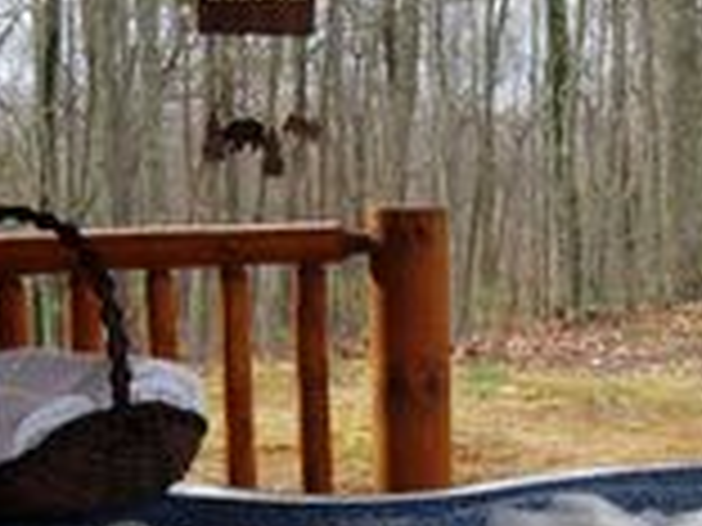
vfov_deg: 15.1
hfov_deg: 20.1
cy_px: 459
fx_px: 1967
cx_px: 486
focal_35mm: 97
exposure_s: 1/105
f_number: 3.6
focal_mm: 8.5
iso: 50
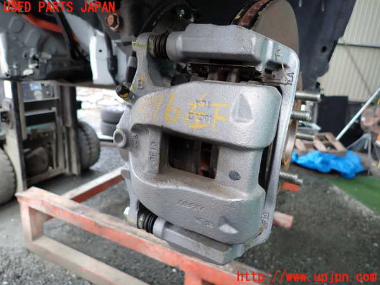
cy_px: 142
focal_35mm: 25
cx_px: 190
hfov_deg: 69.4
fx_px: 274
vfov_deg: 54.9
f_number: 2
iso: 160
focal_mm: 4.5
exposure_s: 1/125
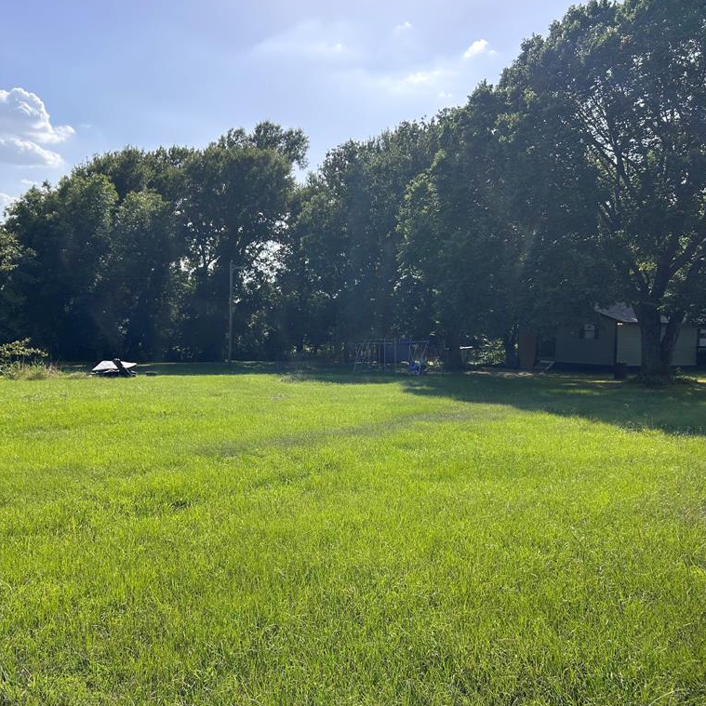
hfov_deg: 52.0
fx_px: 715
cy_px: 351
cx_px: 266
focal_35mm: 31
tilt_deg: -1.8
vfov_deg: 52.5
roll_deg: -0.7
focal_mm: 5.7
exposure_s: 1/2513
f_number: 1.5
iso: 50
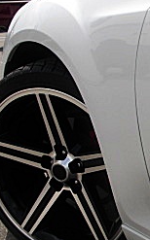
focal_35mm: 99
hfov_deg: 12.4
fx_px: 649
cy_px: 150
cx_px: 244
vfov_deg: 21.0
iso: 50
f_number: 7.9
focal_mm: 6.3
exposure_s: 1/125
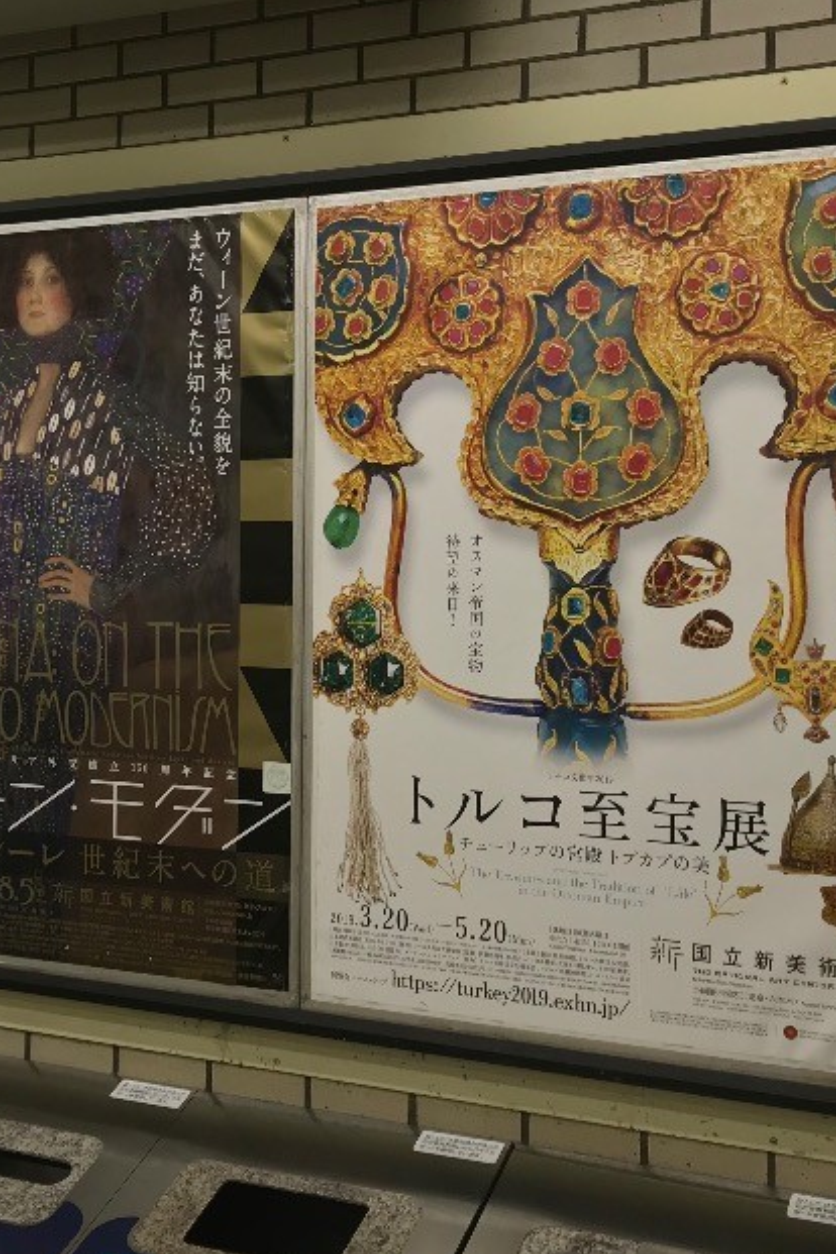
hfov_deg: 28.0
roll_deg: -0.5
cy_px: 573
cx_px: 331
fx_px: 1672
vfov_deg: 41.1
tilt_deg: +0.0
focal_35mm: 48
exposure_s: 1/50
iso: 32
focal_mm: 3.99
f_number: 1.8
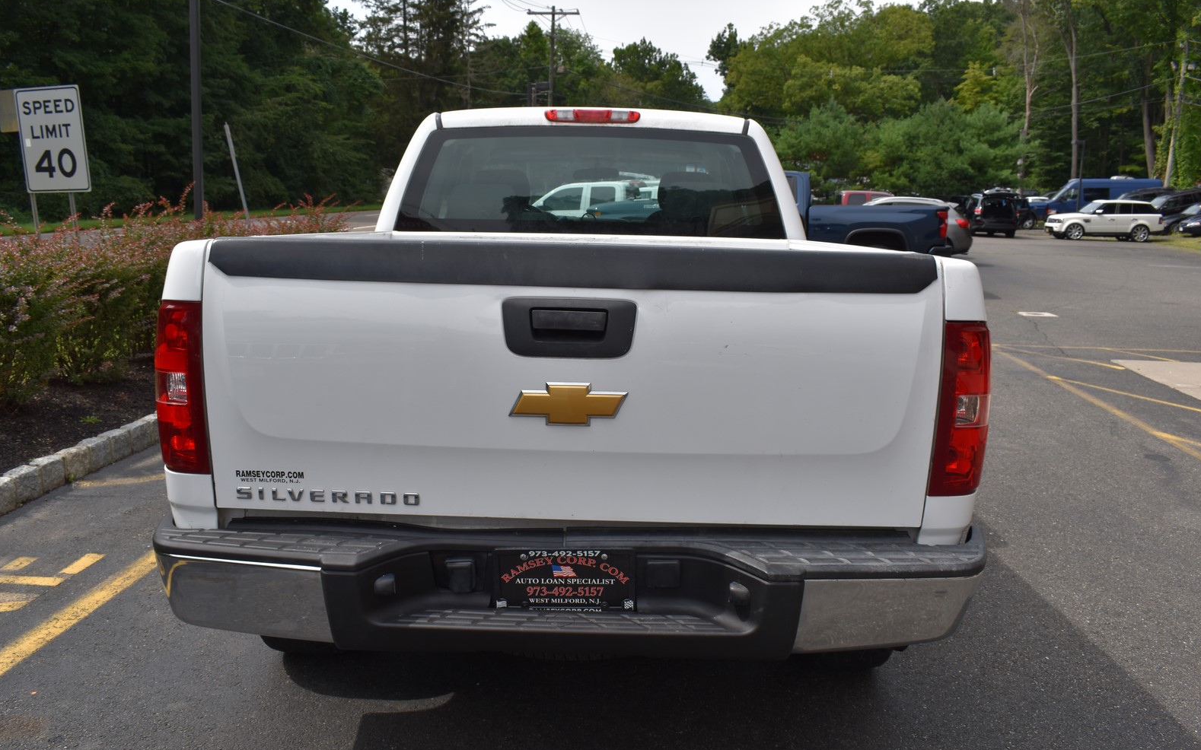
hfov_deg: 61.2
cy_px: 387
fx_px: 1015
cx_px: 596
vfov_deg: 40.6
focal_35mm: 31
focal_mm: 20
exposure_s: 1/250
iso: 125
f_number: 8
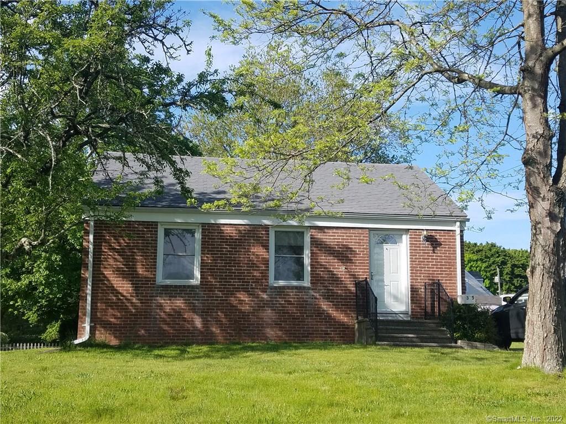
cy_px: 212
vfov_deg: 53.1
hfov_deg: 67.3
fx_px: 425
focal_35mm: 26
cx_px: 283
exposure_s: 1/1504
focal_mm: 4.2
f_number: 1.7
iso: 50
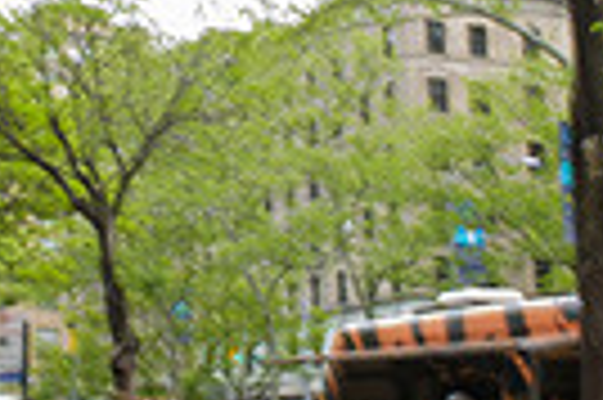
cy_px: 83
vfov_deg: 13.1
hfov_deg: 19.6
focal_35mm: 104
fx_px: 1740
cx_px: 176
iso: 64
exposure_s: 1/2
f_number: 22
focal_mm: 24
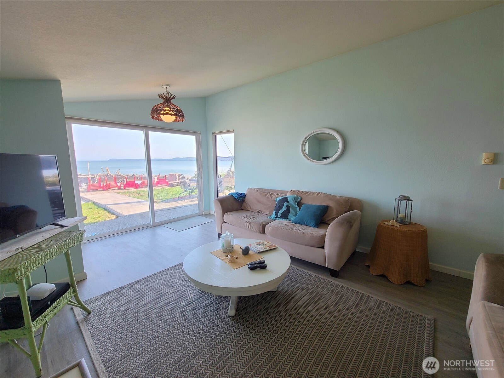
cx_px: 252
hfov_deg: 106.2
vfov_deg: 89.9
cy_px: 189
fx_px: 189
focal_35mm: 13
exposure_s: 1/158
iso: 64
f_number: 2.2
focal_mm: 2.2
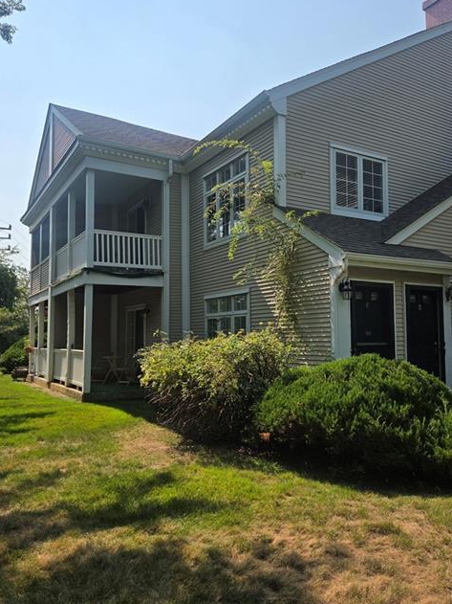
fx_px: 488
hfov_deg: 49.6
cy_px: 295
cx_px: 258
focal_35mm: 28
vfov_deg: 63.4
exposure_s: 1/5862
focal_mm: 5.4
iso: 80
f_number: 1.8
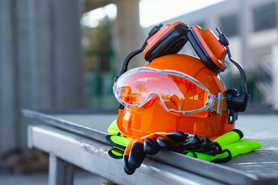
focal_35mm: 76
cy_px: 94
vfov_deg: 17.9
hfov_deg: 26.7
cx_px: 140
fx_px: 587
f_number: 3.2
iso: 200
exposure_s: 1/500
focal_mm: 50
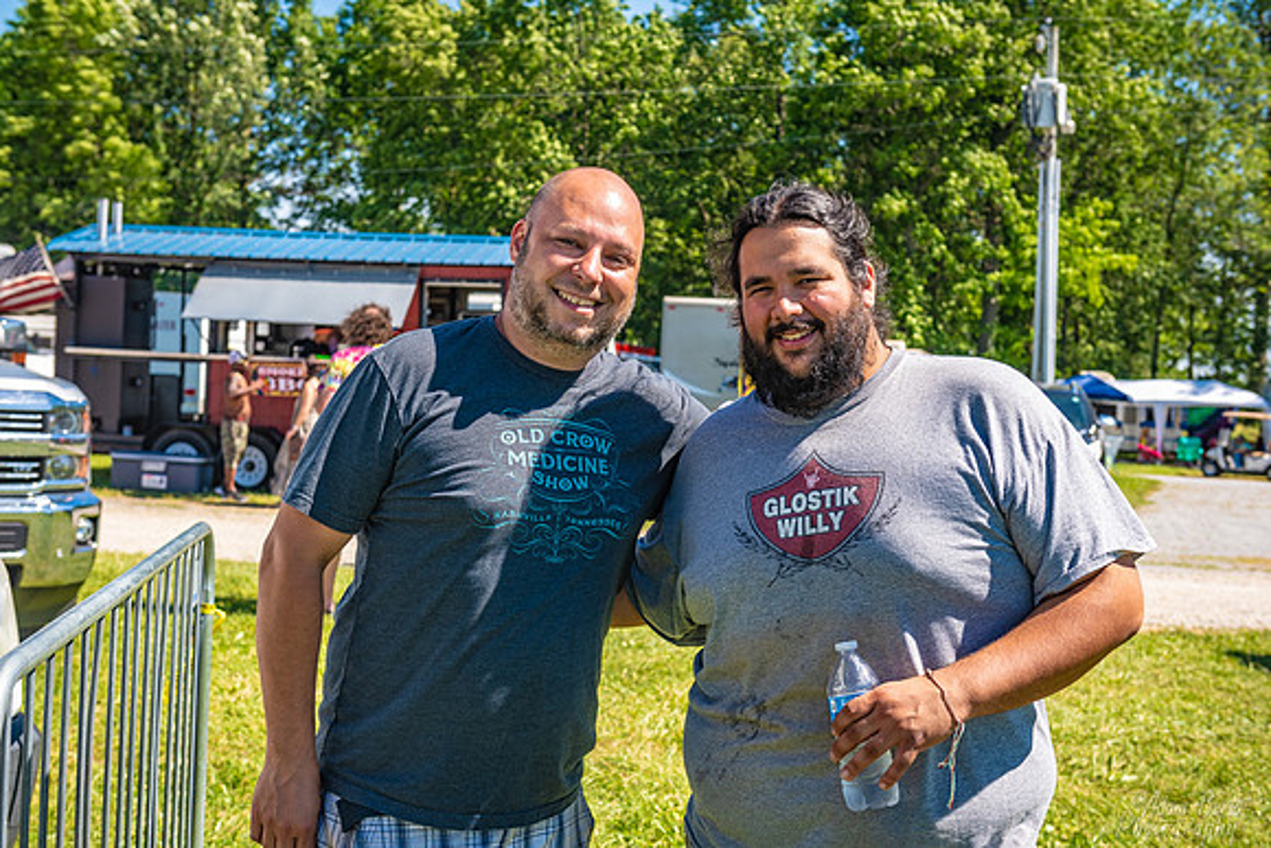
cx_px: 636
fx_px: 1766
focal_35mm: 50
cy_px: 424
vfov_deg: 27.0
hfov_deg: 39.6
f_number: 5.6
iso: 160
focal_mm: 50
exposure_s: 1/400
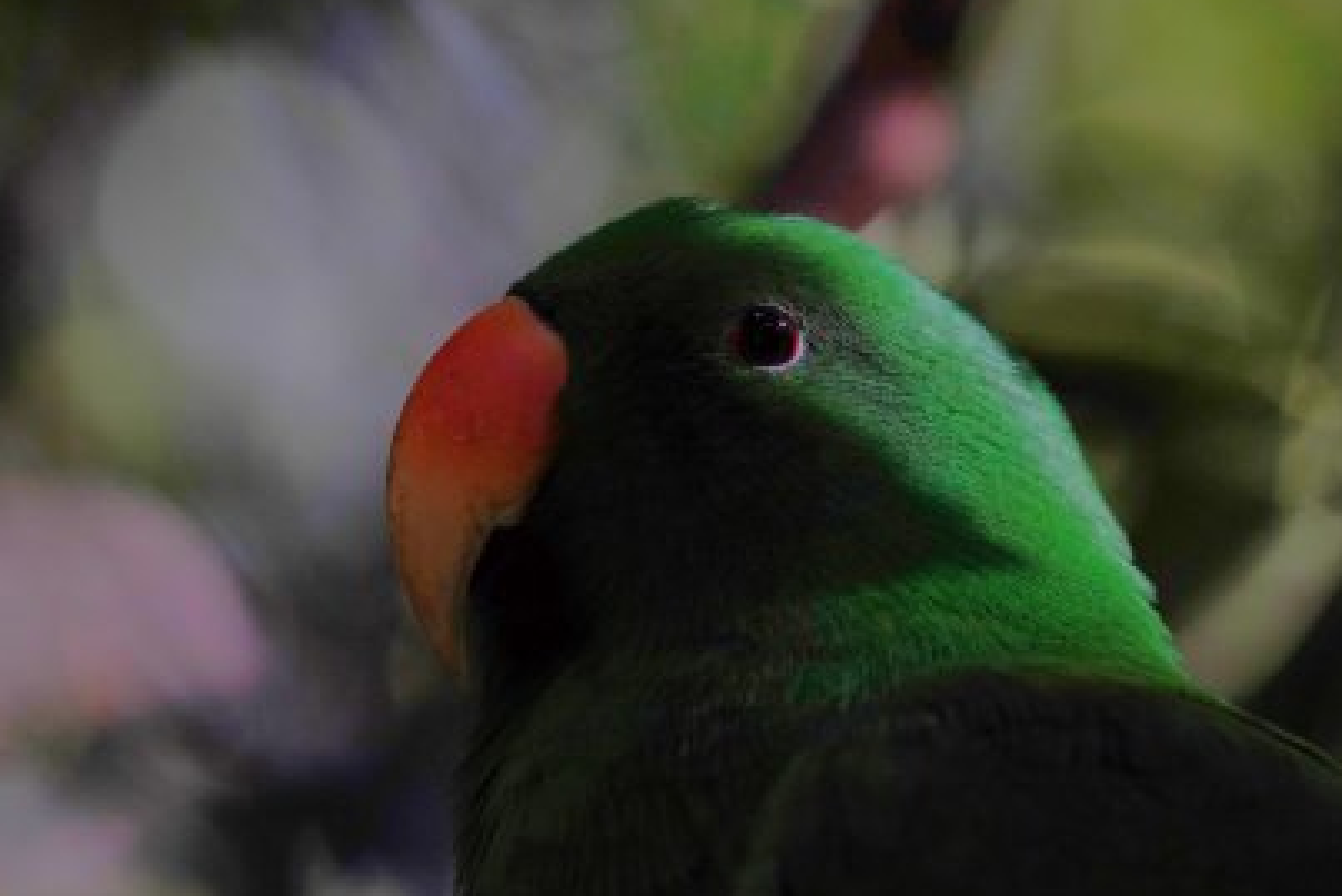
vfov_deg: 2.8
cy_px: 423
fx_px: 18160
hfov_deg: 4.2
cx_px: 726
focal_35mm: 487
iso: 1250
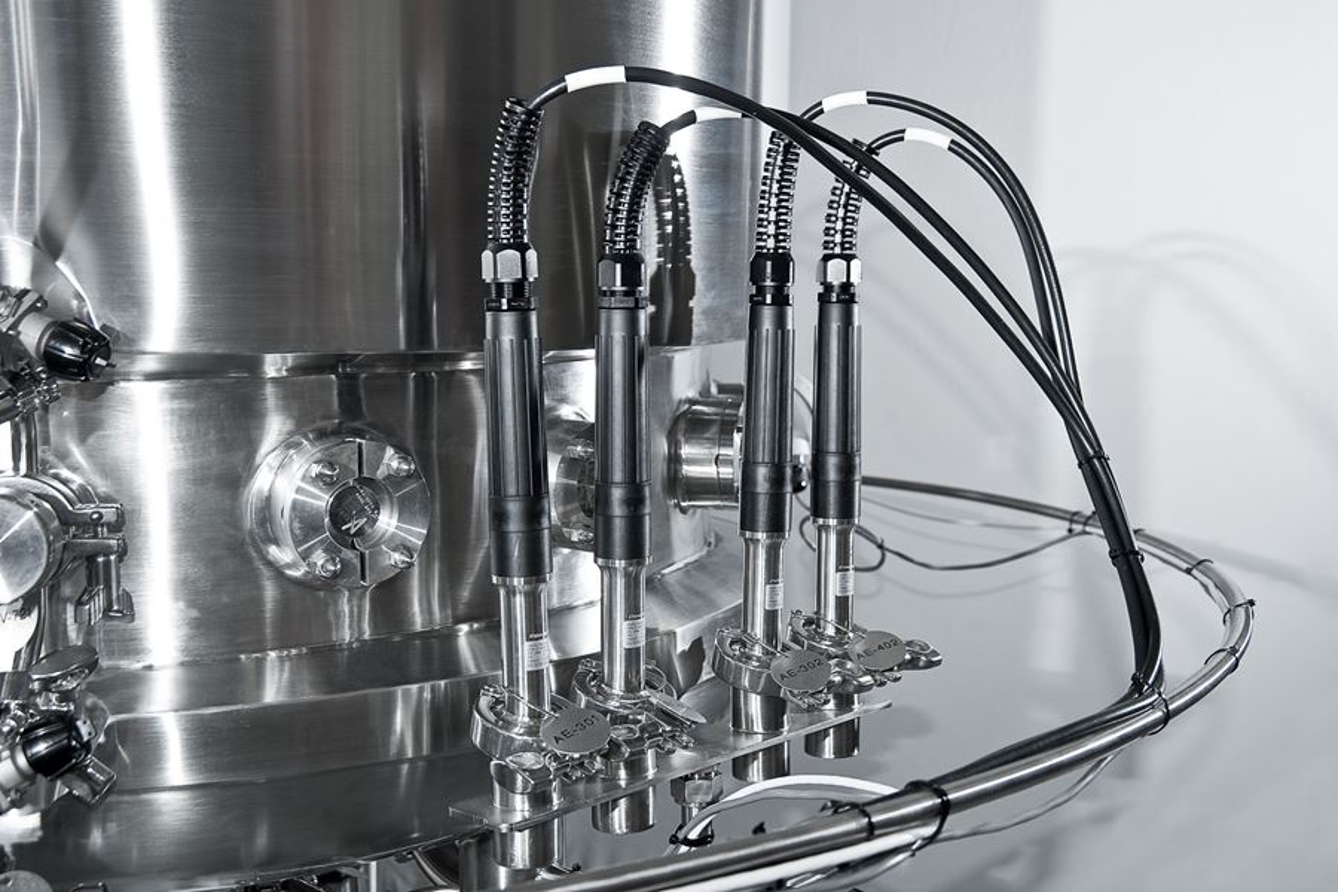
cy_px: 446
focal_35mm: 45
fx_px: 1672
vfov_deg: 29.9
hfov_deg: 43.6
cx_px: 669
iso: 400
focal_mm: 45
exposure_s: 1/50
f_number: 8
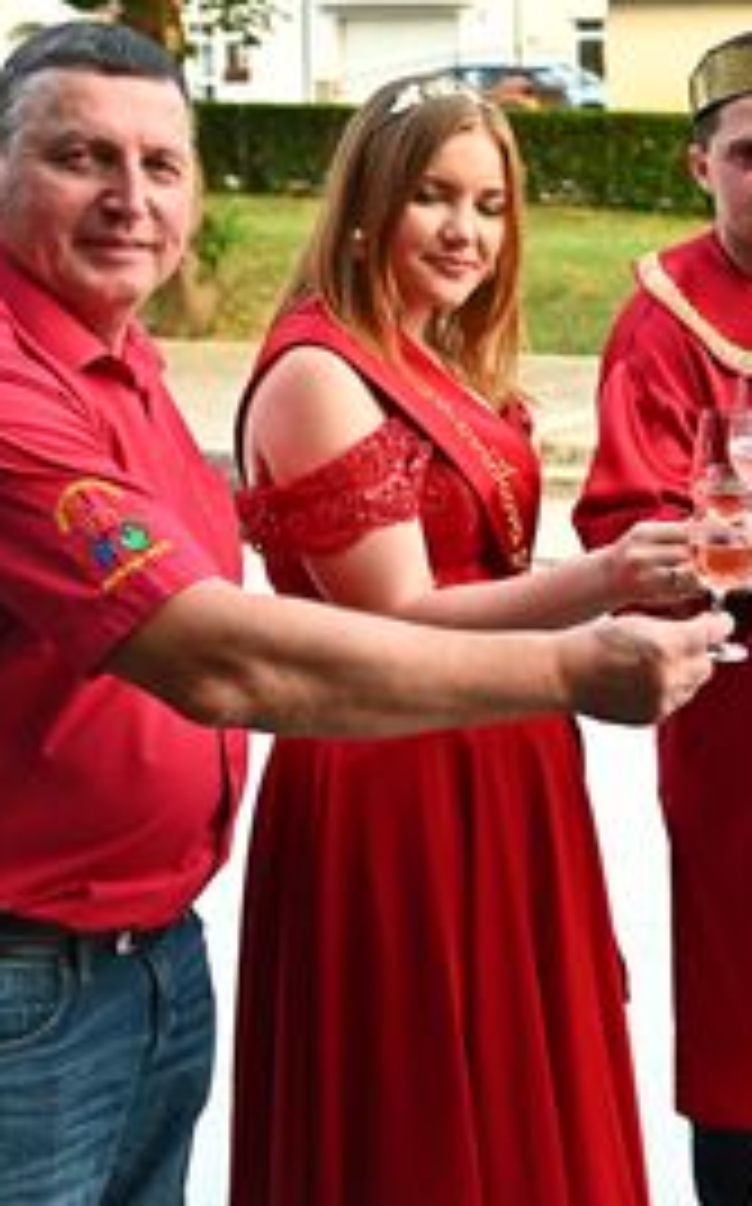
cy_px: 558
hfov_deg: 20.8
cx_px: 784
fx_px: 1972
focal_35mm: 60
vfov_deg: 34.0
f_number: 5
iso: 4000
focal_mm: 35
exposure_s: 1/1600
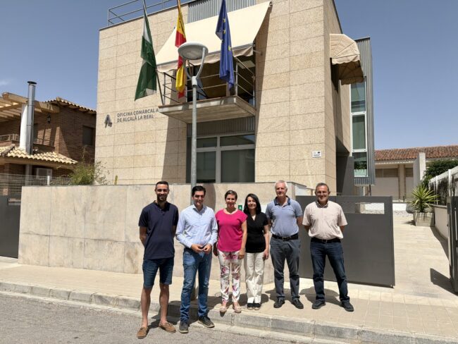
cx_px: 229
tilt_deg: +4.6
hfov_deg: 71.6
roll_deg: -0.3
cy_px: 172
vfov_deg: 56.8
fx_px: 318
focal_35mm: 24
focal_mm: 6.76
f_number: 1.78
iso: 320
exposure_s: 1/32258
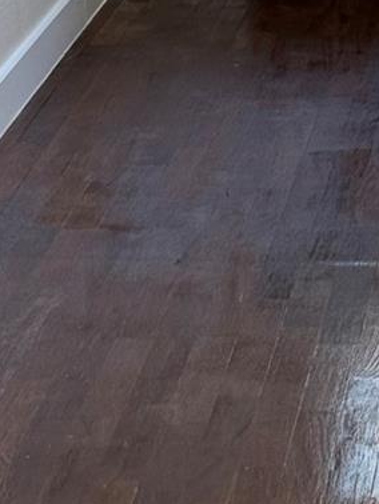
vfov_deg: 9.5
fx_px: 2843
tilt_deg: -2.4
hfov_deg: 7.6
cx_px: 232
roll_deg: +1.7
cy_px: -473
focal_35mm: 195
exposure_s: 1/120
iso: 100
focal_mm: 6.76
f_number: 1.78
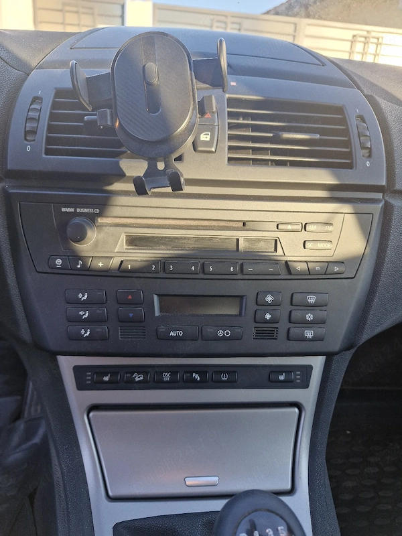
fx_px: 356
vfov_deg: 73.9
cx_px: 201
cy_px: 268
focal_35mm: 23
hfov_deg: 58.9
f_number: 1.8
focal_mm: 5.54
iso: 100
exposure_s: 1/182
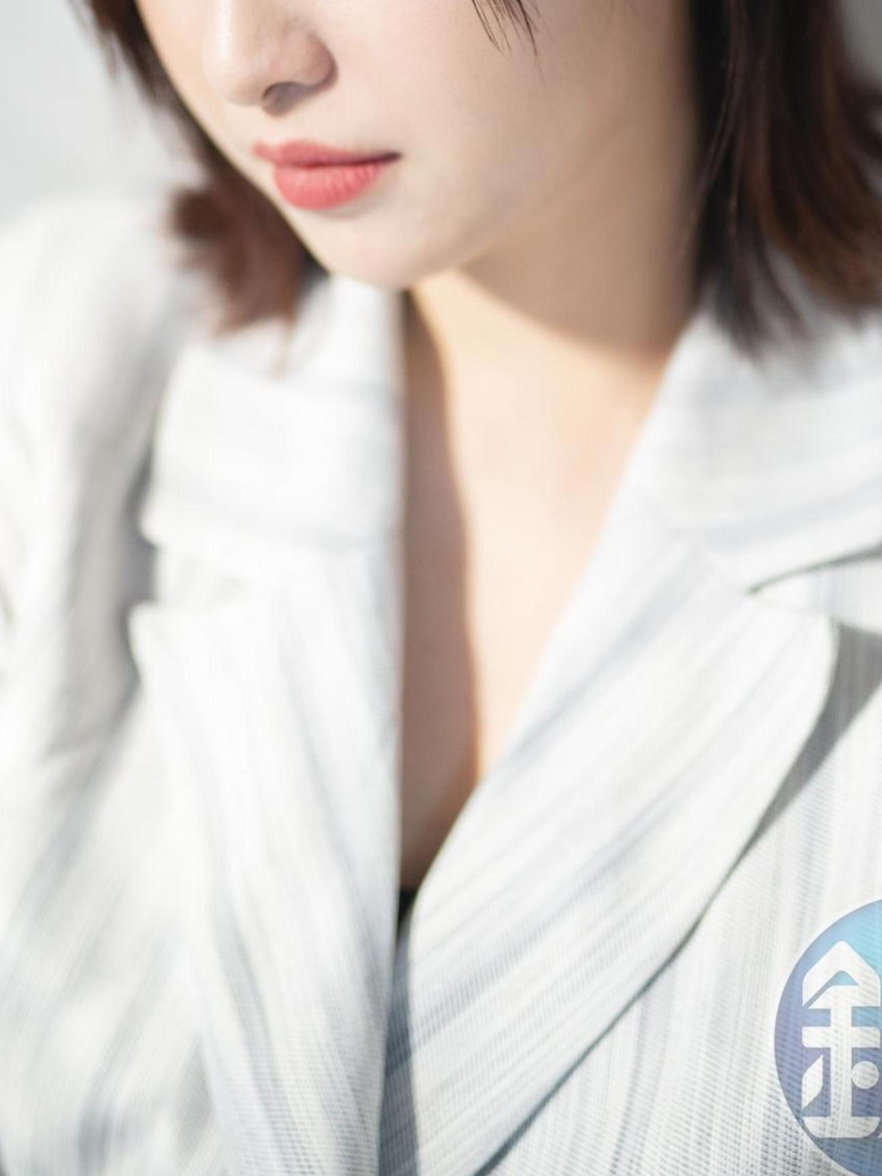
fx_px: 2854
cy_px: 220
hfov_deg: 17.6
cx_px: 443
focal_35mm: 84
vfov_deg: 22.9
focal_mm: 50
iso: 800
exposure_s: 1/200
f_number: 1.4
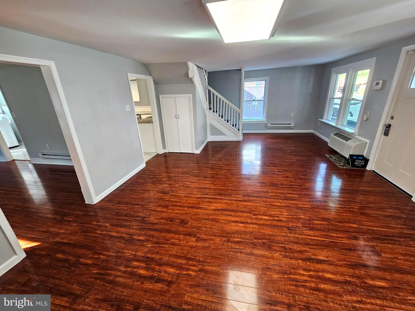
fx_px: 156
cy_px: 156
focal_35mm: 13
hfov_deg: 106.2
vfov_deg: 89.9
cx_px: 208
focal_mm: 2.2
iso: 125
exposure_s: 1/60
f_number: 2.2
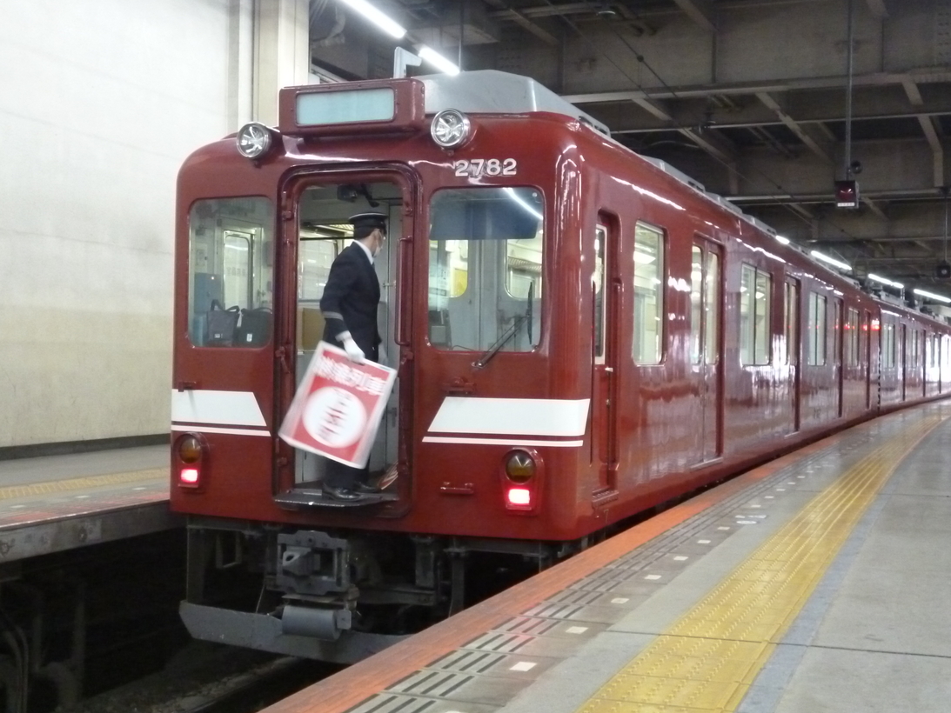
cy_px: 349
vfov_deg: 32.2
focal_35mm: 45
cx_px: 463
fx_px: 1236
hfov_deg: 42.1
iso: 800
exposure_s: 1/15
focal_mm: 7.3
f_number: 3.7
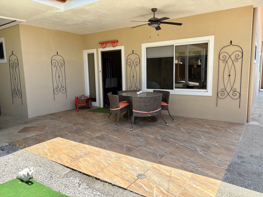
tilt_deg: -6.0
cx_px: 132
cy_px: 98
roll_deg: +3.9
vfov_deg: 53.0
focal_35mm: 26
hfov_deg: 67.3
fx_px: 197
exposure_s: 1/973
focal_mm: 5.96
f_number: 1.6
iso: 64
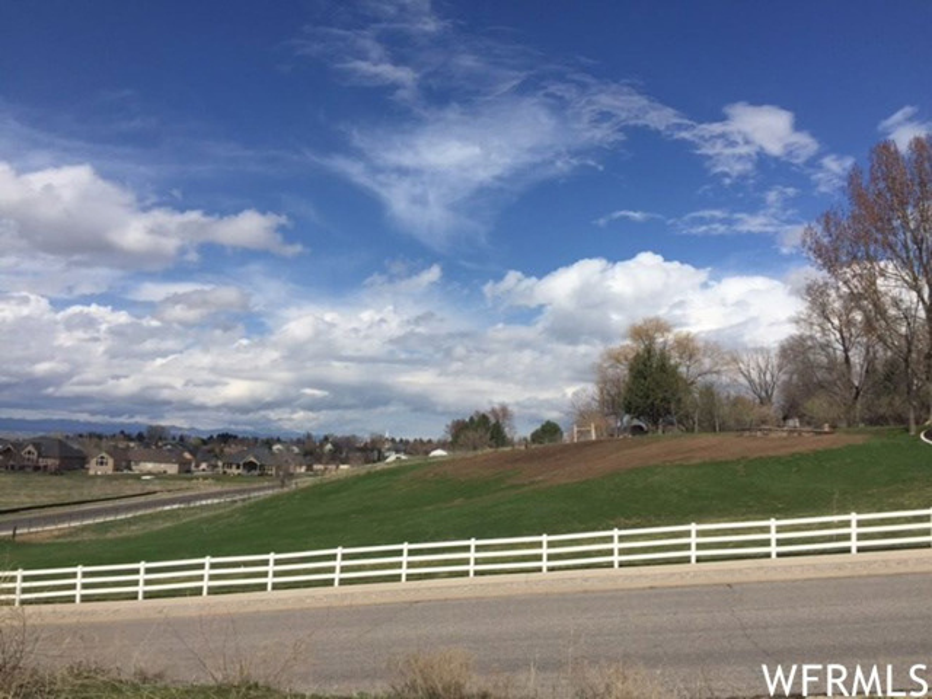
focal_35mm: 29
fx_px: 781
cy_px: 350
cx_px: 466
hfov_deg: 61.7
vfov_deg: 48.2
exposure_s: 1/4950
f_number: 2.2
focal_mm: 4.15
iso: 32
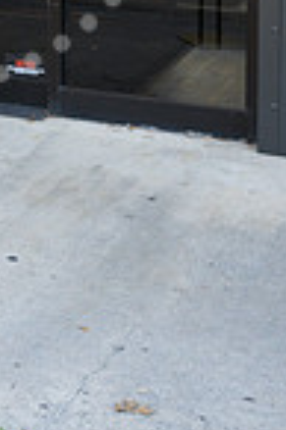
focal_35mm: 105
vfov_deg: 17.8
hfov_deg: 12.6
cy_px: -183
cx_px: -88
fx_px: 1254
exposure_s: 1/100
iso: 320
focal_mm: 34
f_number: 4
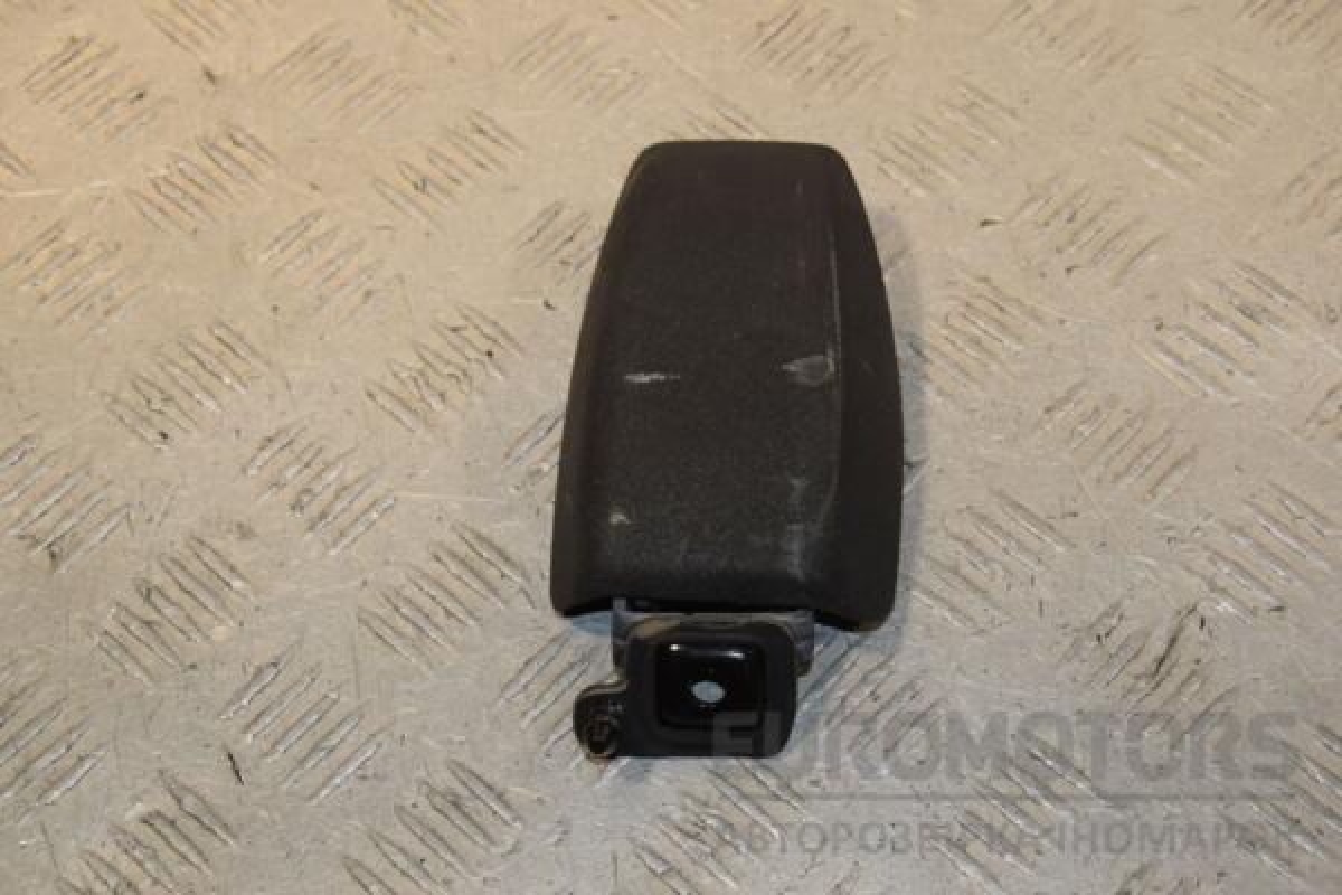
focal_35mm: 72
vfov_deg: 18.9
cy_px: 448
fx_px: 2684
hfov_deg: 28.1
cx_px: 671
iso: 800
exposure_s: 1/200
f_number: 9
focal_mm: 48
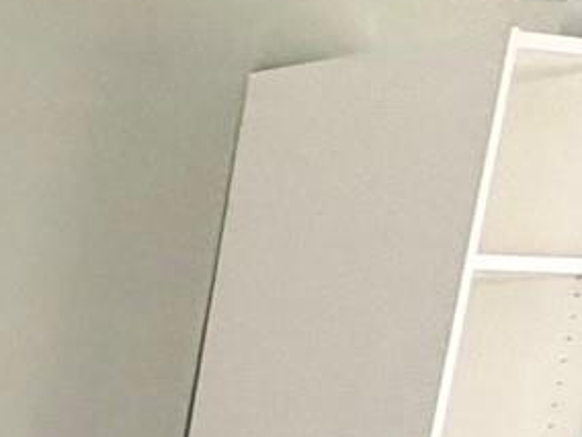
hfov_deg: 9.6
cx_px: -1449
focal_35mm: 101
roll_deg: +0.9
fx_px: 1698
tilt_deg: -9.4
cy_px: 790
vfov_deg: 13.2
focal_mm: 2.22
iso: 125
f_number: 2.2
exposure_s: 1/121
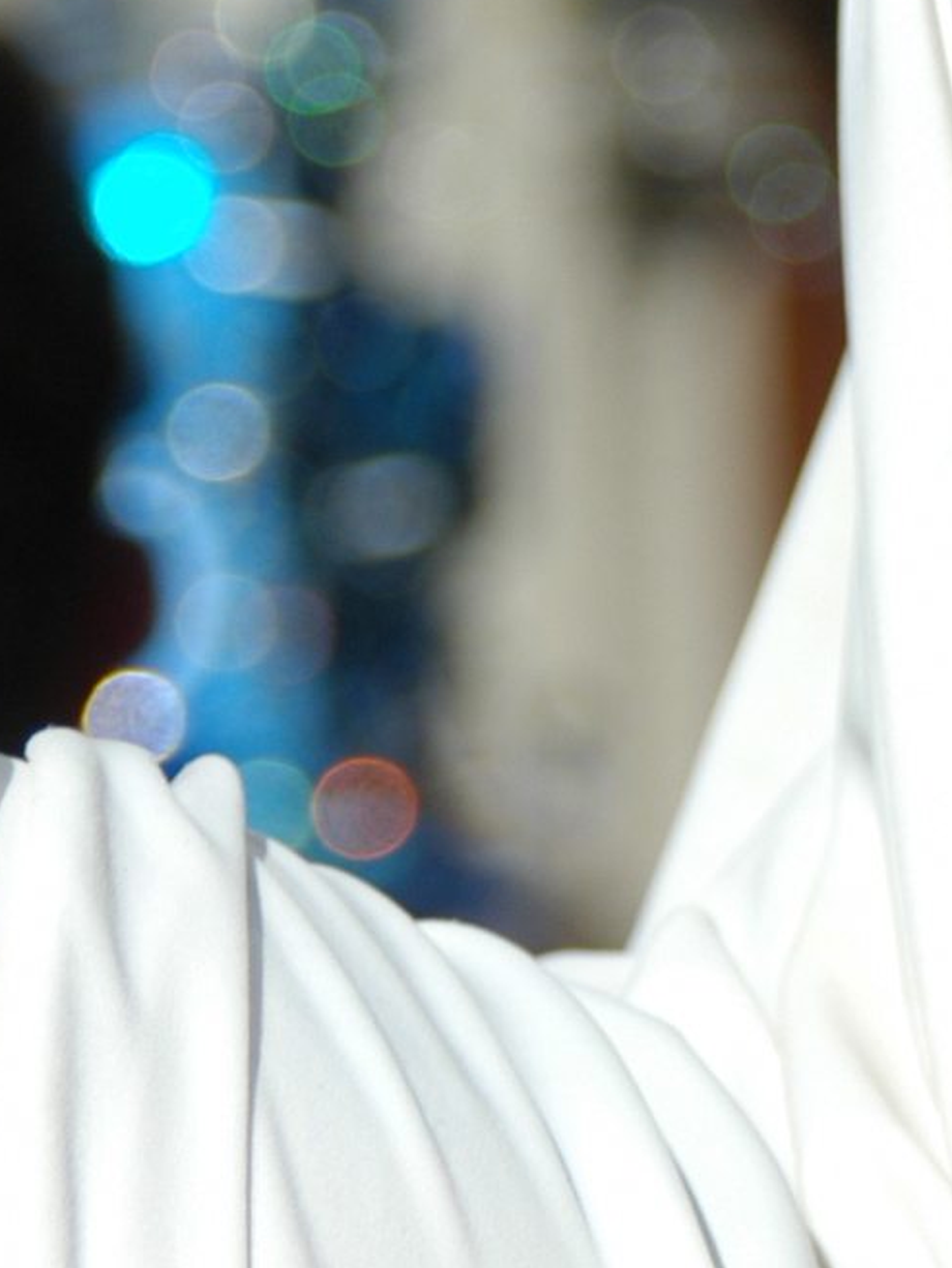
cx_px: 1985
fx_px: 11906
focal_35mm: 325
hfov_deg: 4.5
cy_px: 668
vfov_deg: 6.1
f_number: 4.5
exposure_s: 1/1600
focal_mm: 66
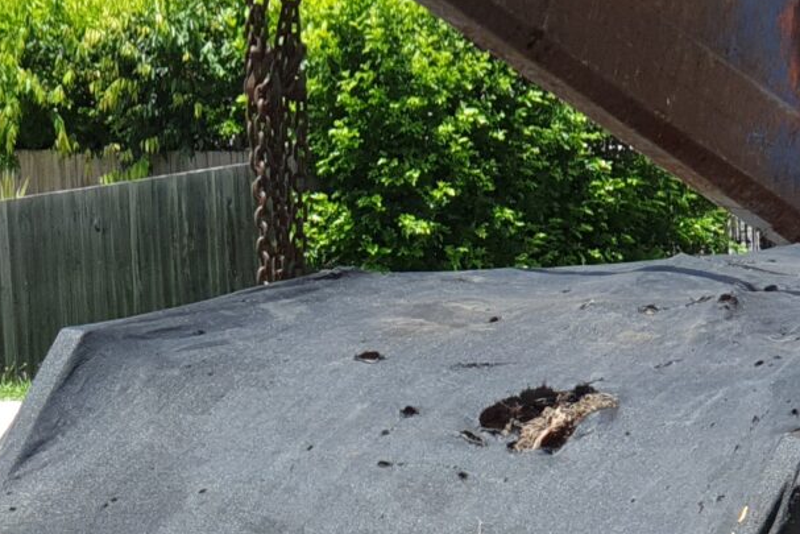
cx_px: 274
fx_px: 5068
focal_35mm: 228
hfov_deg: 9.0
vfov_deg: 6.0
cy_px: 850
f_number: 2.4
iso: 40
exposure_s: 1/503
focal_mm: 6
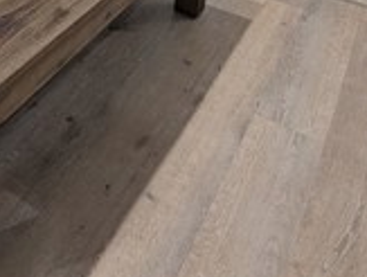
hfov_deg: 34.7
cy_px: -157
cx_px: -38
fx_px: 499
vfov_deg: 23.6
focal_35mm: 47
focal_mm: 2.02
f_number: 1.7
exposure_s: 1/23.8
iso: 77
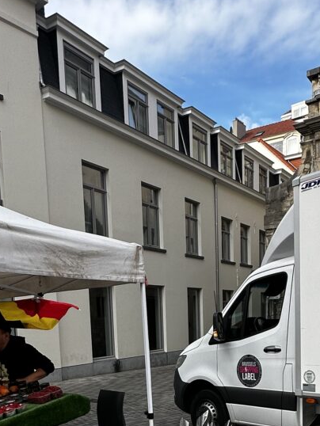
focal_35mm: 39
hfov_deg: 36.8
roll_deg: +0.9
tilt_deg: -7.4
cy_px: 384
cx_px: 182
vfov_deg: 43.6
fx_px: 480
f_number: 2.2
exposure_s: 1/711
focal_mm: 2.22
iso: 40
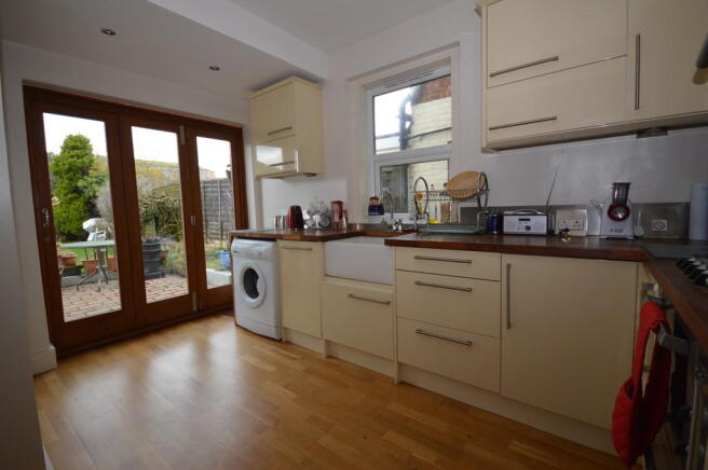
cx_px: 354
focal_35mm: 15
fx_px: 295
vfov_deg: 77.2
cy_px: 235
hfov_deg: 100.4
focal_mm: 10
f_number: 4
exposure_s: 1/60
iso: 640
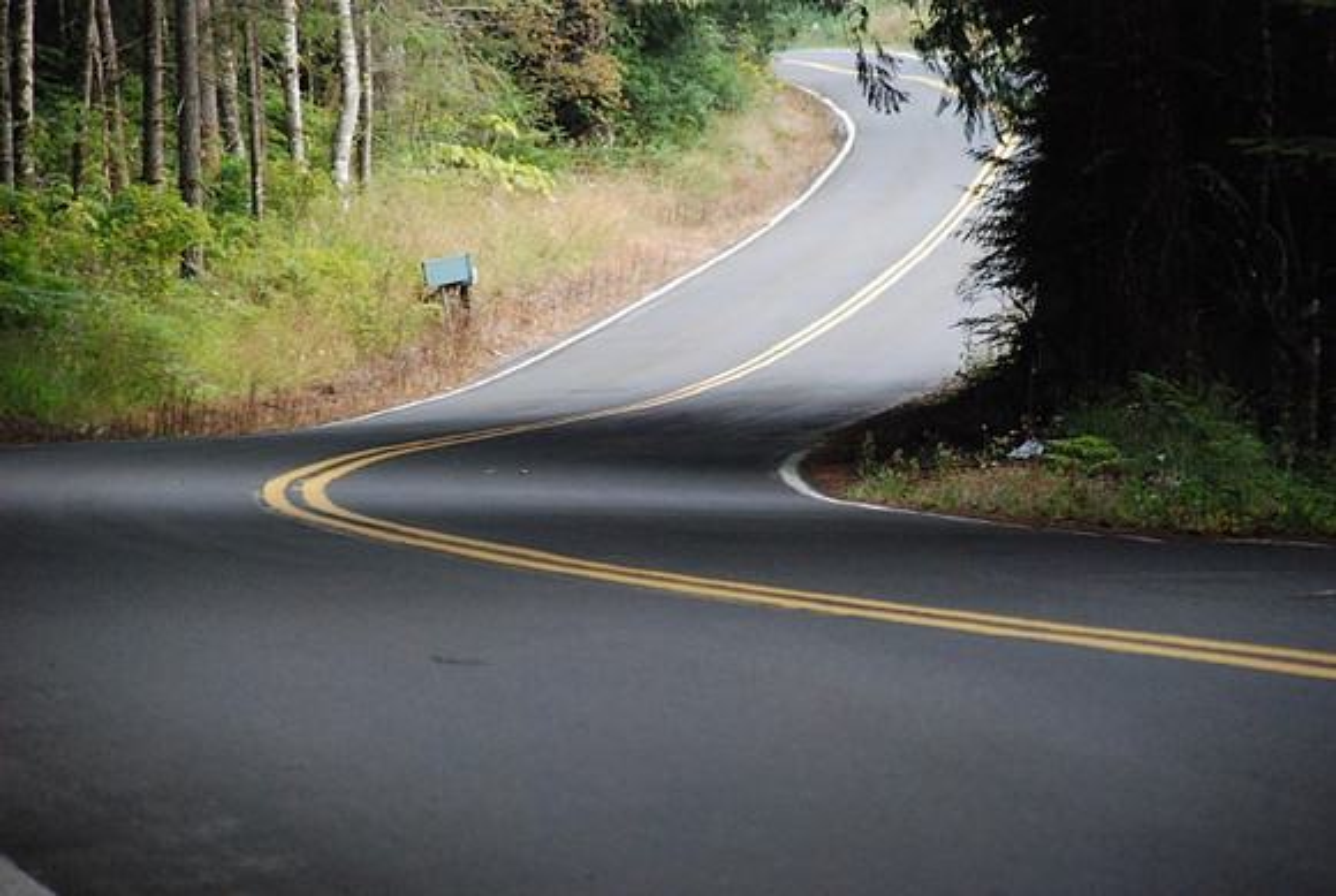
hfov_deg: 10.1
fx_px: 7528
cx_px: 668
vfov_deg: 6.8
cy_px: 448
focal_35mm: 202
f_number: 5.6
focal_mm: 135
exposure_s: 1/250
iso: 1600
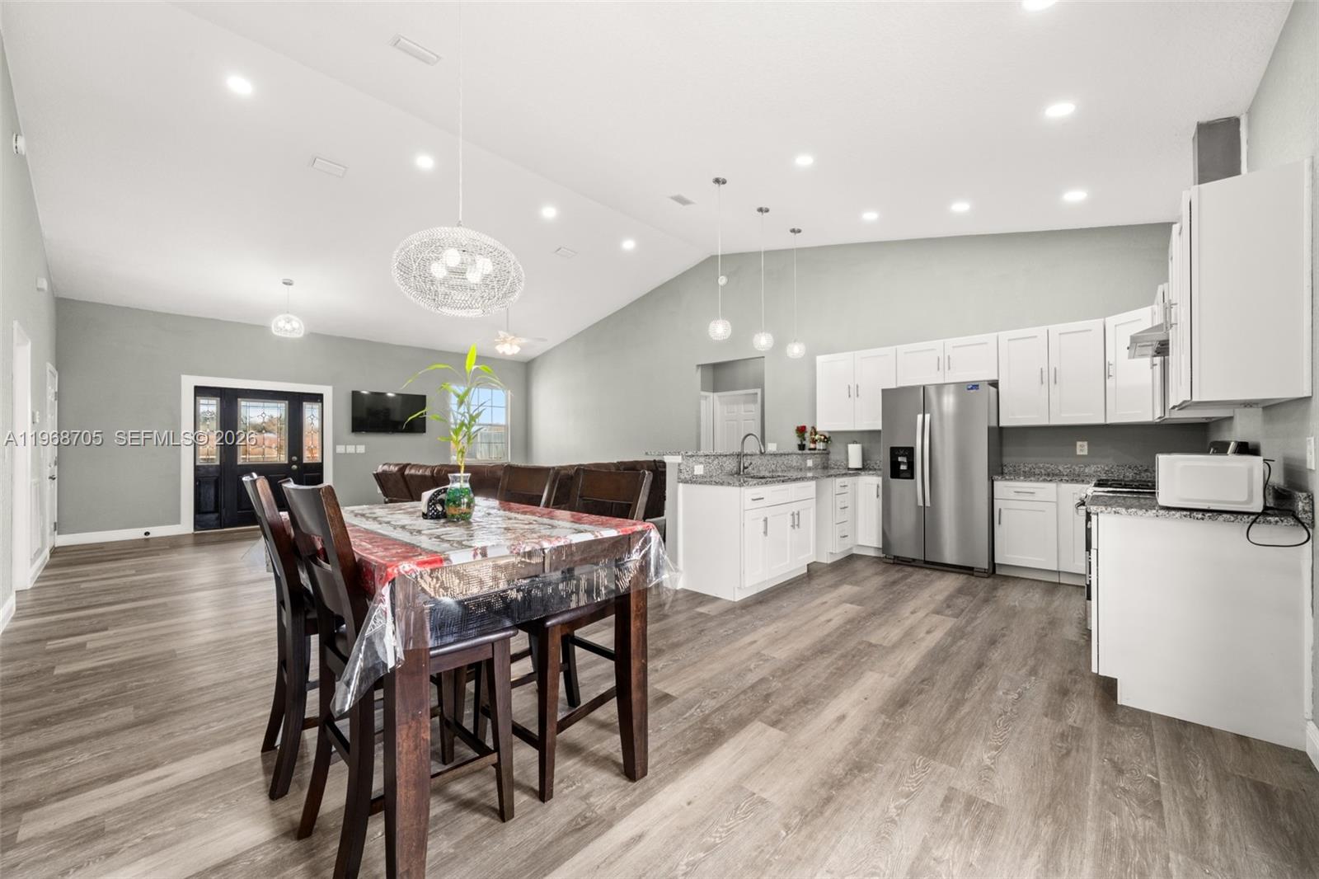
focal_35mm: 13
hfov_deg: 108.3
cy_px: 440
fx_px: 476
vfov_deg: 85.4
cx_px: 660
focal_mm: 13
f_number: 11
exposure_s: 1/6
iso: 400
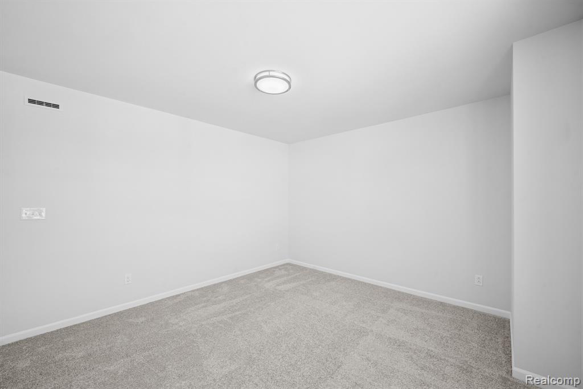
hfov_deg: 104.2
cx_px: 292
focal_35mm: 14
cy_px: 194
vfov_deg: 81.2
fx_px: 227
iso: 50
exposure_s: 1/2
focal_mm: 14
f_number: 9
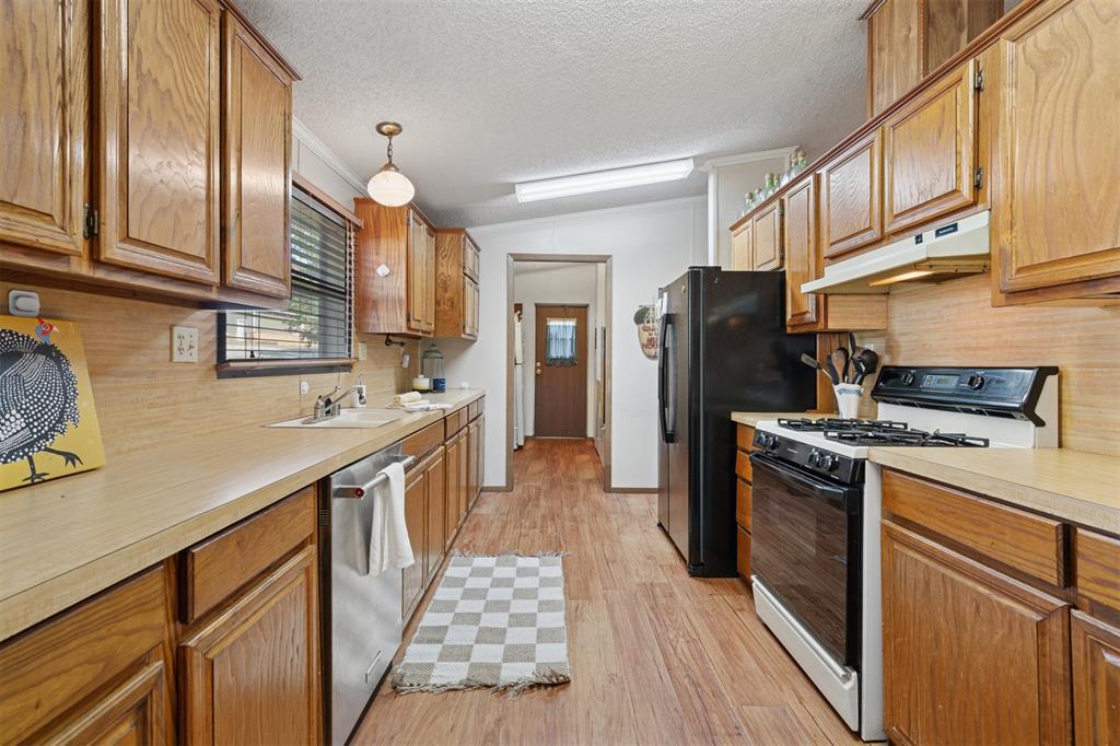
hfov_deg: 96.8
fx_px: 498
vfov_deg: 73.7
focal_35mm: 16
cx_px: 560
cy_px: 373
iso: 200
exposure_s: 1/6
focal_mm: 16
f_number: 7.1
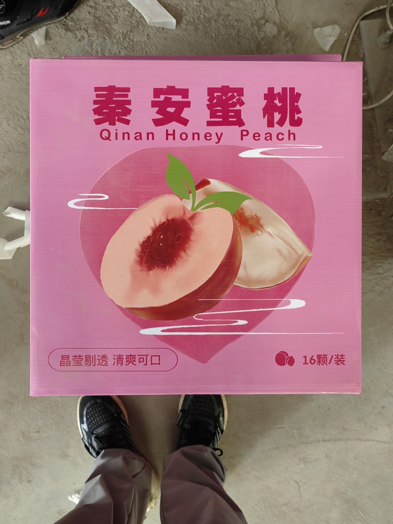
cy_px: 262
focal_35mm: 27
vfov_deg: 65.3
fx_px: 409
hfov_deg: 51.3
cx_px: 196
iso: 320
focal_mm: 5.54
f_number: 1.8
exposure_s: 1/100
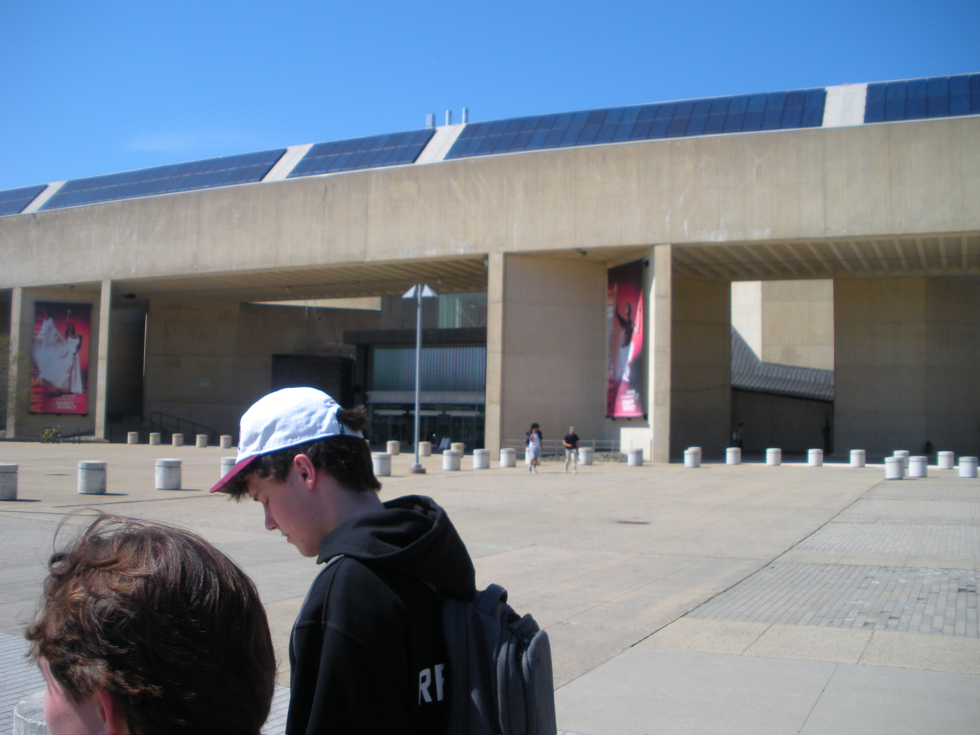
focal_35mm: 36
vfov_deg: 39.7
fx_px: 1019
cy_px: 368
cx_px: 490
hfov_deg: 51.4
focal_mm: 6.3
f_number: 3.5
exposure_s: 1/703
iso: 64
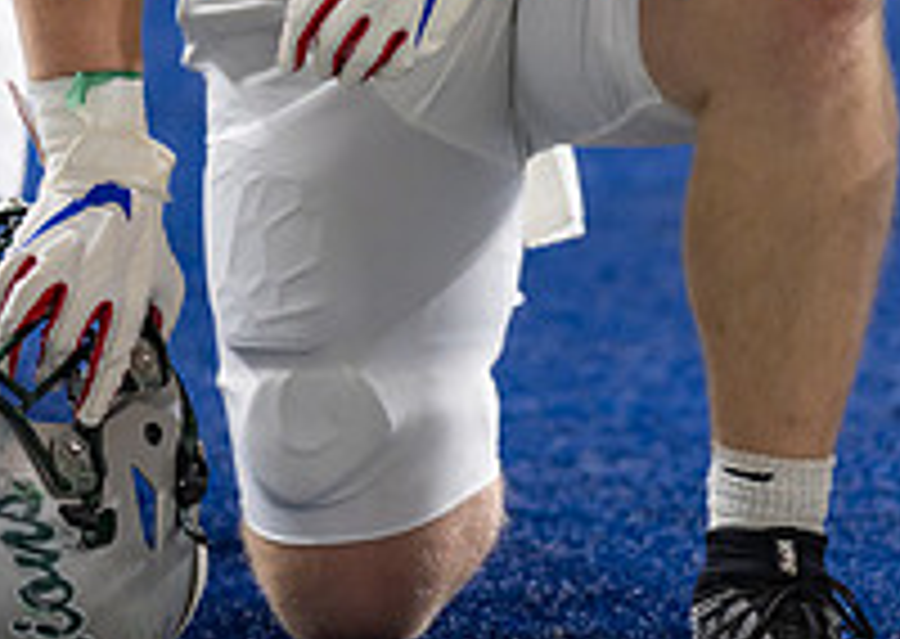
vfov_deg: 3.5
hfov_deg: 4.9
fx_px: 10484
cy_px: -220
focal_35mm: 411
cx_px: 598
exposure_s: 1/400
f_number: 1.8
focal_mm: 135
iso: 500
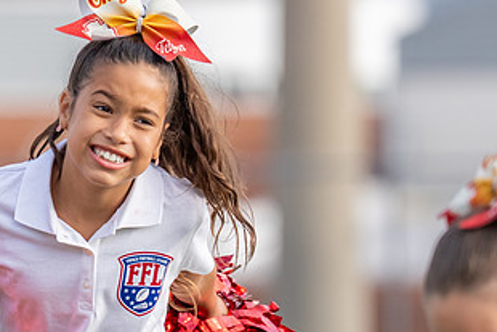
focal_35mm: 757
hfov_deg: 2.7
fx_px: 10455
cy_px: 278
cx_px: 14
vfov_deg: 1.8
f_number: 2.8
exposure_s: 1/2500
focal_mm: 185
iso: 250
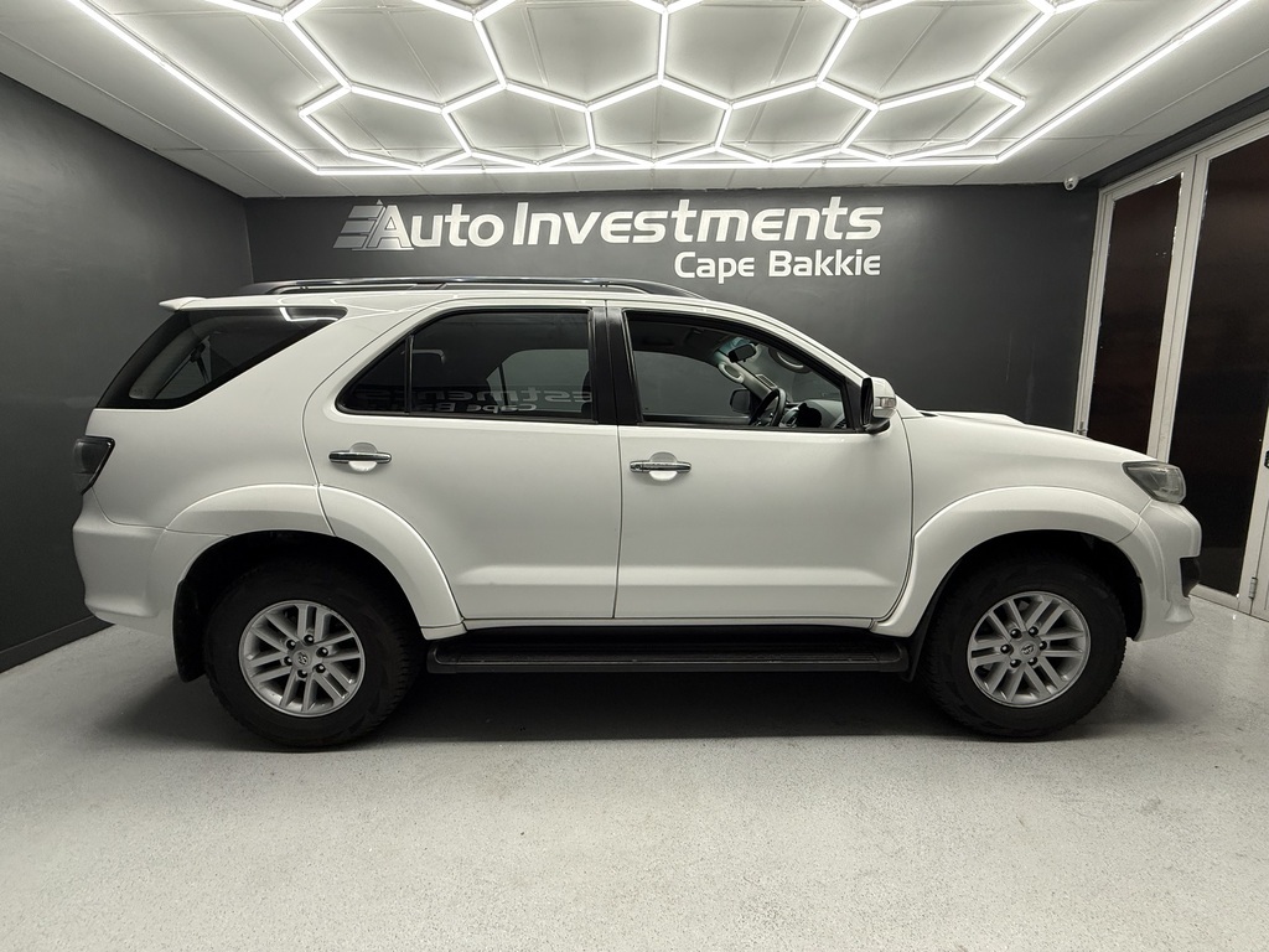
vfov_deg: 85.7
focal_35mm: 14
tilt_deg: -7.0
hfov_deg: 102.1
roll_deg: +0.8
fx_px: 513
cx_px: 634
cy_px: 476
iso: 200
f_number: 2.2
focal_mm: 2.22
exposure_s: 1/100
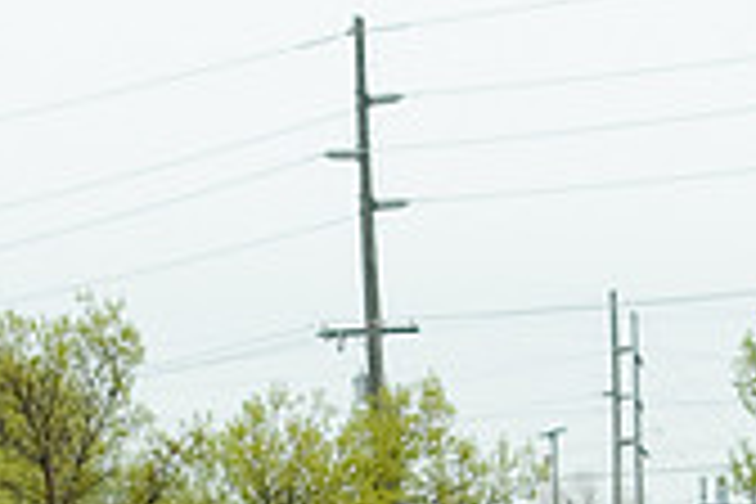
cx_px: -432
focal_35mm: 242
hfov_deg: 8.3
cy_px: 855
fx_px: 5082
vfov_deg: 5.6
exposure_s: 1/750
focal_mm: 70
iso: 400
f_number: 5.6
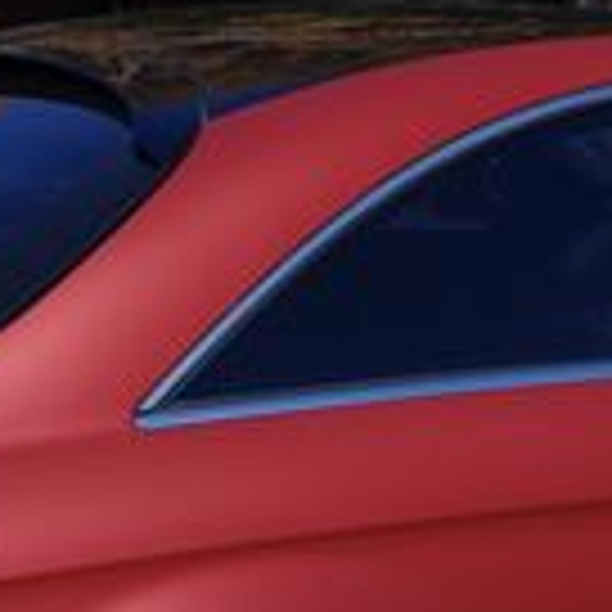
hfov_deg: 12.8
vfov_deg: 12.7
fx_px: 2720
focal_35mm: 136
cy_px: 542
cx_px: 297
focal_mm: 23.13
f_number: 7.1
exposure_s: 1/320
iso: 100
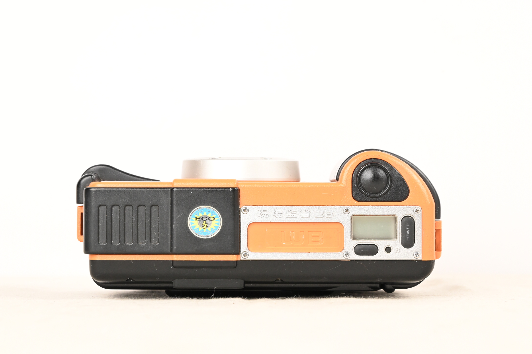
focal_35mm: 120
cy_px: 177
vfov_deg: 11.4
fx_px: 1772
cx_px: 266
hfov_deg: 17.1
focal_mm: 120
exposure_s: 1/100
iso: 3200
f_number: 14
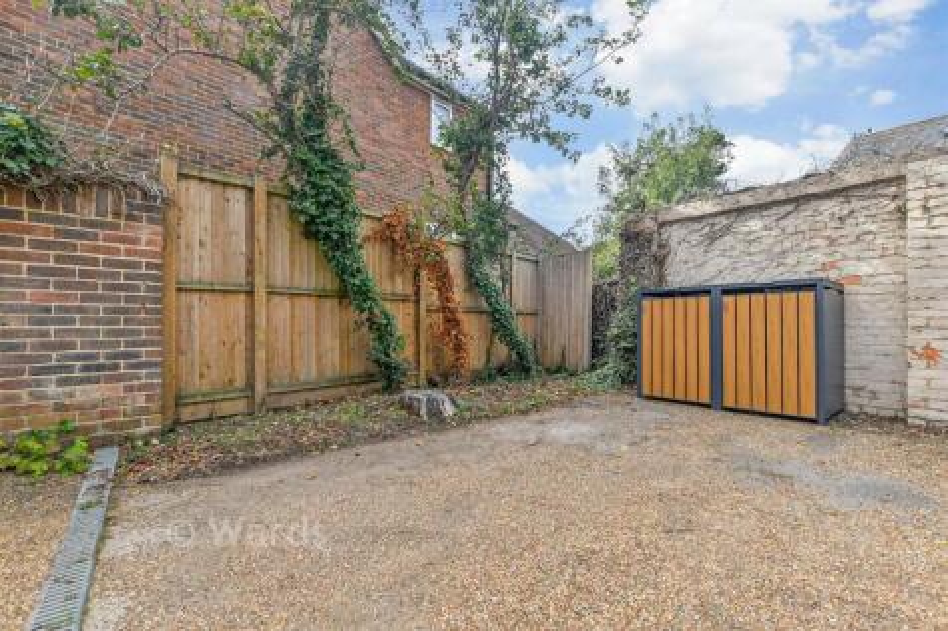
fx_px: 395
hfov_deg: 100.4
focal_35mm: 15
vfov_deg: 77.3
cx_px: 474
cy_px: 316
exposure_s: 1/200
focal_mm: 10
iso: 160
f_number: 8
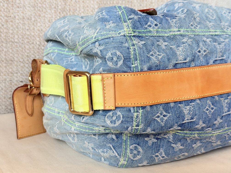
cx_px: 116
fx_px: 320
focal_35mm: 48
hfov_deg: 39.7
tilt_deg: -12.1
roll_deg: -4.0
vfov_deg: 30.3
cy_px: 86
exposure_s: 1/100
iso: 80
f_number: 1.78
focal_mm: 6.76
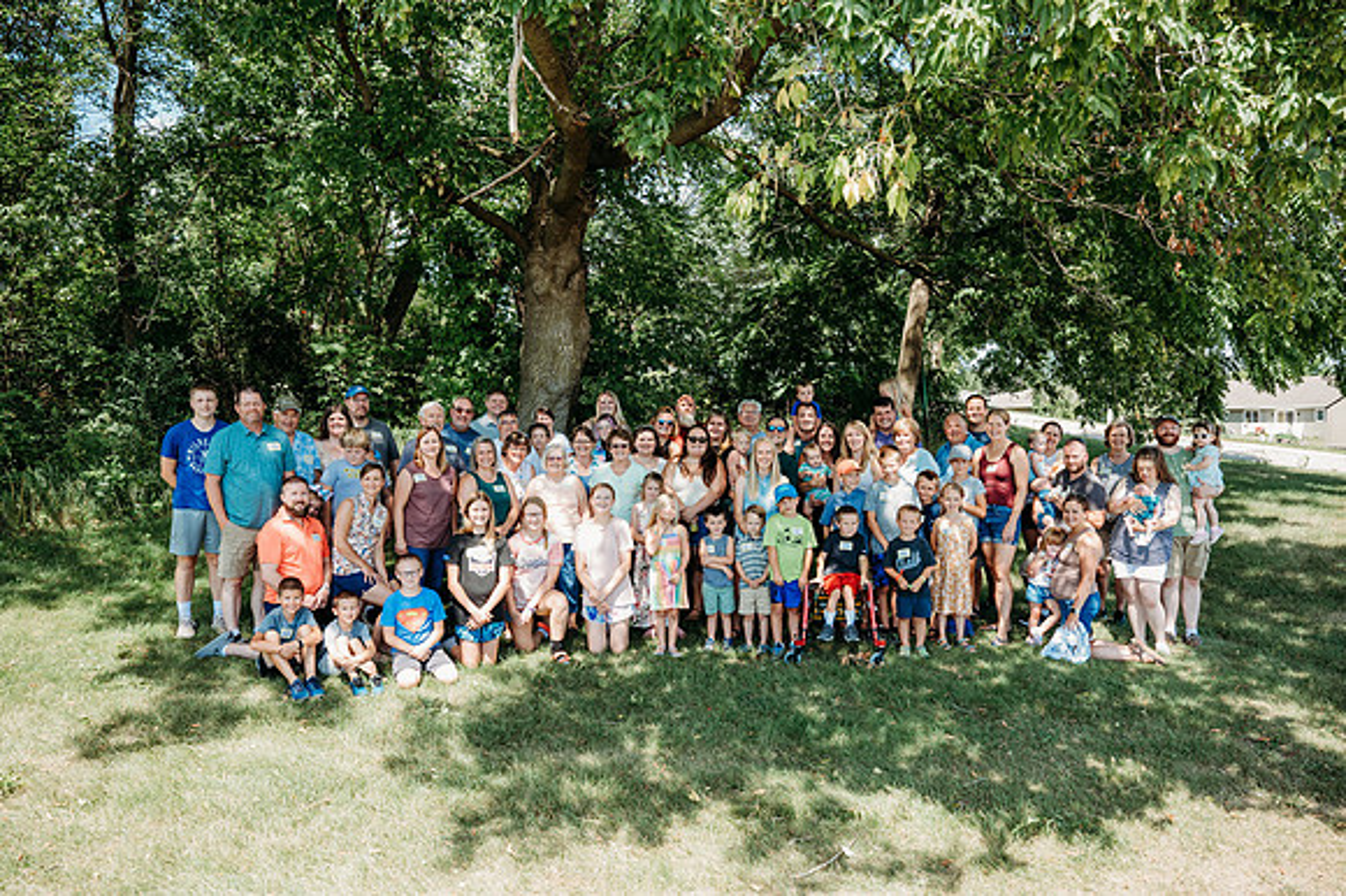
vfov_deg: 45.6
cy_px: 448
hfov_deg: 64.6
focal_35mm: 28
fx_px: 1065
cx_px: 673
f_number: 4.5
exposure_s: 1/200
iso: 160
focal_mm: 28.5
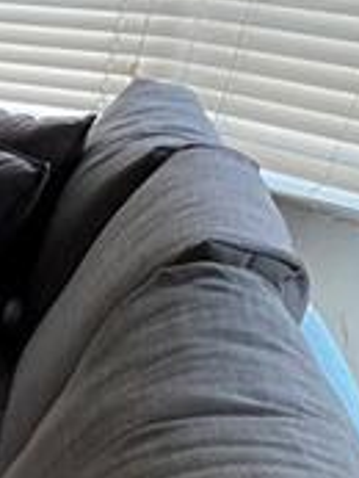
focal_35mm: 90
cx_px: -751
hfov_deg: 10.6
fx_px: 1243
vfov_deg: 21.4
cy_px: 395
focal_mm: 1.57
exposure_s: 1/99
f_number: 1.8
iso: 80
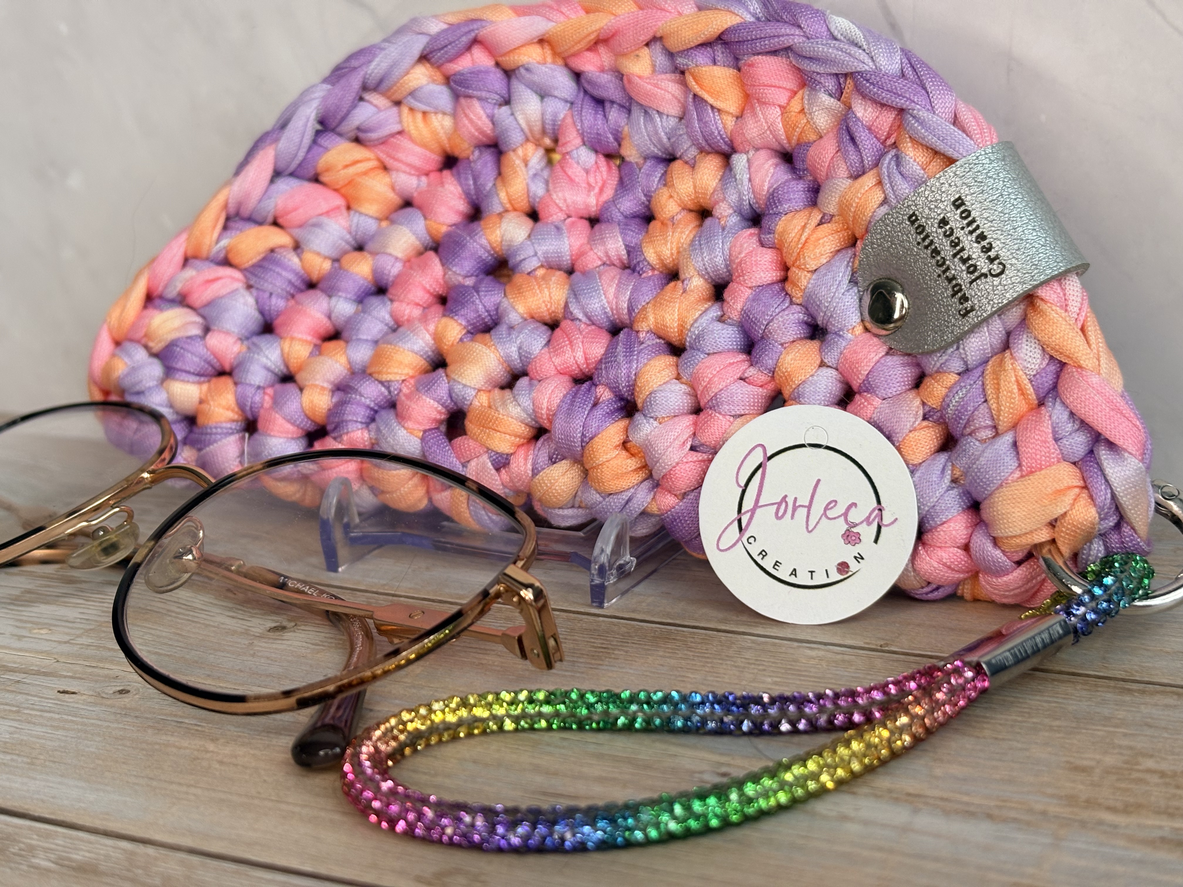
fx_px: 1777
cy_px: 444
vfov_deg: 28.0
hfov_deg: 36.8
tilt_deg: -16.8
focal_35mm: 52
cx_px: 592
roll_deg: +4.0
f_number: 1.6
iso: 50
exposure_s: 1/69
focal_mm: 5.96
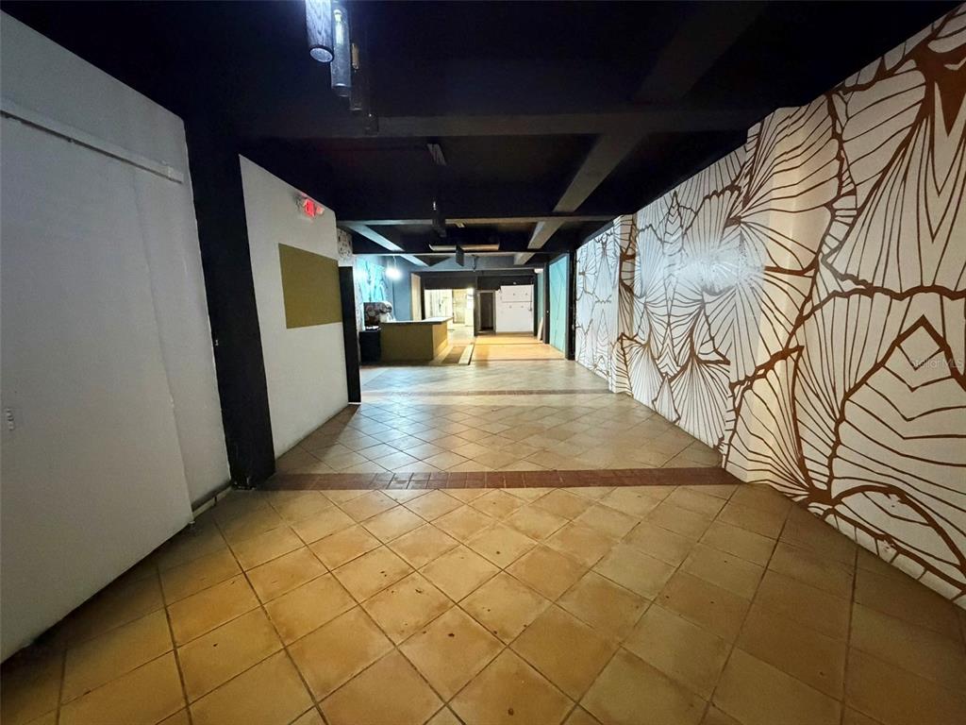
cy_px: 362
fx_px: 391
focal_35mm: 14
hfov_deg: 102.1
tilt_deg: -8.5
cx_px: 483
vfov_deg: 85.7
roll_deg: +0.7
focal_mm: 2.22
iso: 1250
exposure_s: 1/30
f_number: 2.2
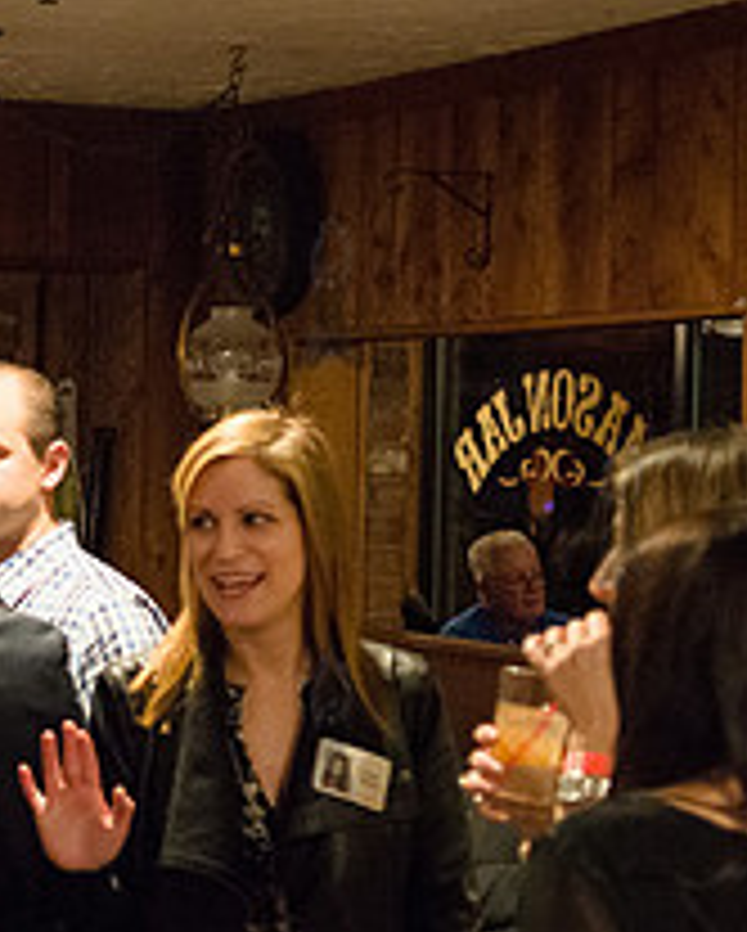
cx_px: -252
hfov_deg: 15.8
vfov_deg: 20.8
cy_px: 507
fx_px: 2539
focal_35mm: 92
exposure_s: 1/320
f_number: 3.2
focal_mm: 35
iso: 3200
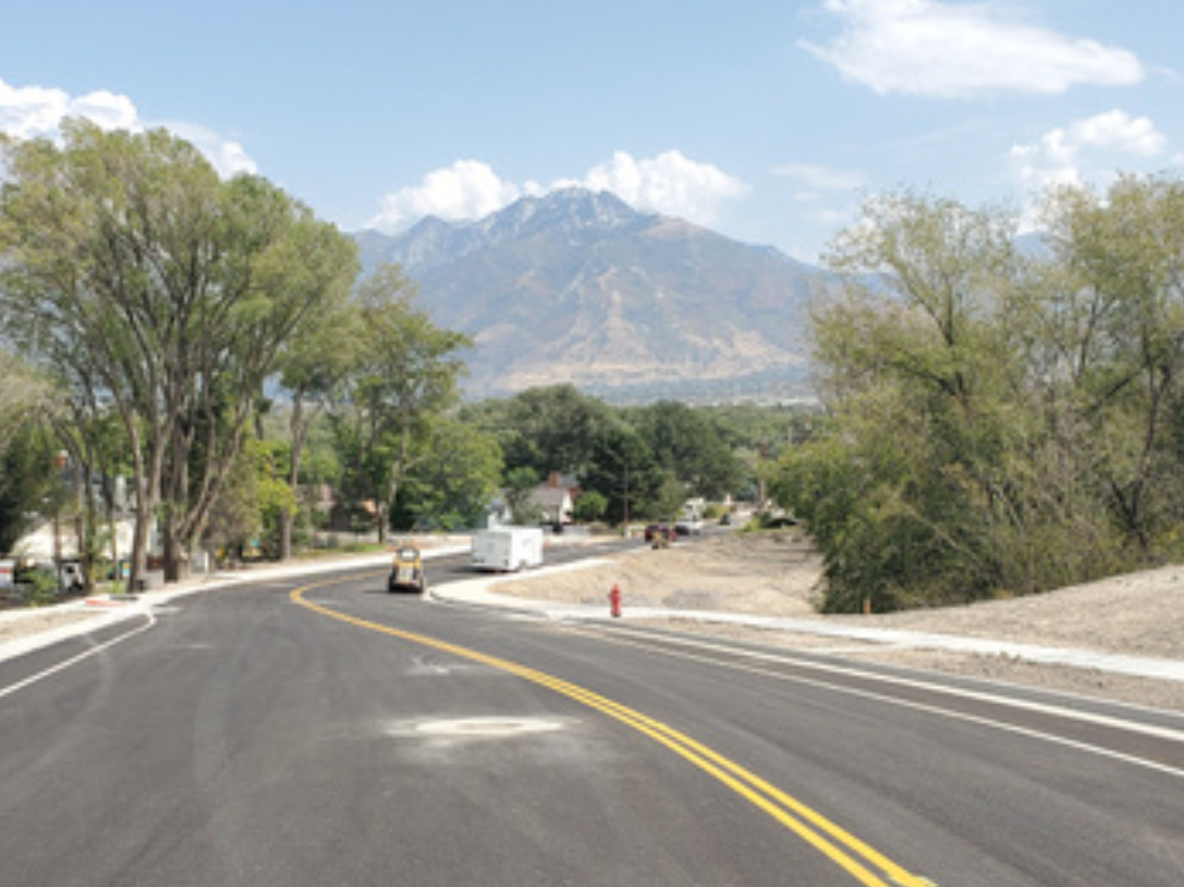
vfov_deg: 30.0
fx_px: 1641
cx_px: 563
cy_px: 587
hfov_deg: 39.7
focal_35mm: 48
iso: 50
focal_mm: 4.3
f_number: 2.4
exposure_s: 1/1160
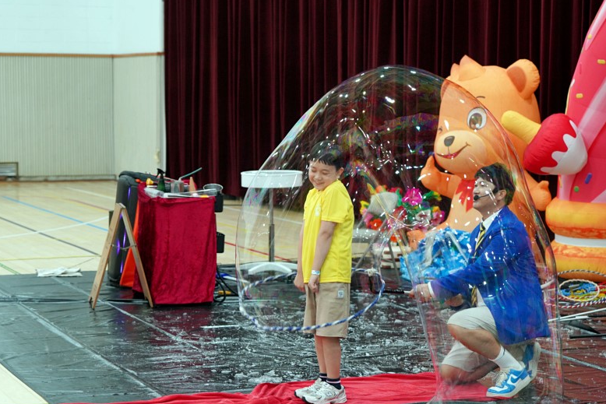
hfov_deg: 25.1
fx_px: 1364
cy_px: 206
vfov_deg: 16.9
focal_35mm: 81
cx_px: 321
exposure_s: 1/160
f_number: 4
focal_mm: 70
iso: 2000
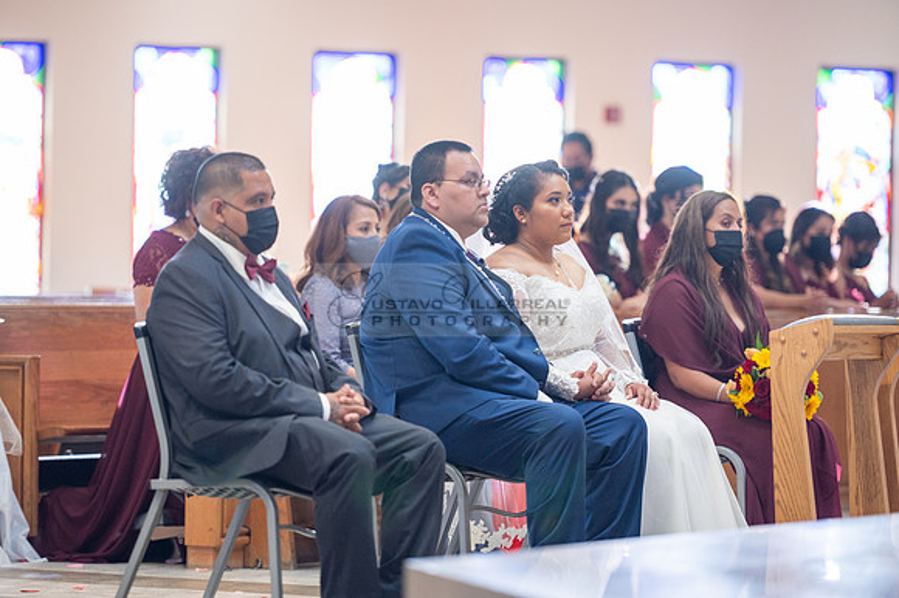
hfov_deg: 11.8
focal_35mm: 175
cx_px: 450
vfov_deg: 7.8
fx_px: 4367
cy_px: 299
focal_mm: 175
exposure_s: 1/200
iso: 1600
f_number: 2.8
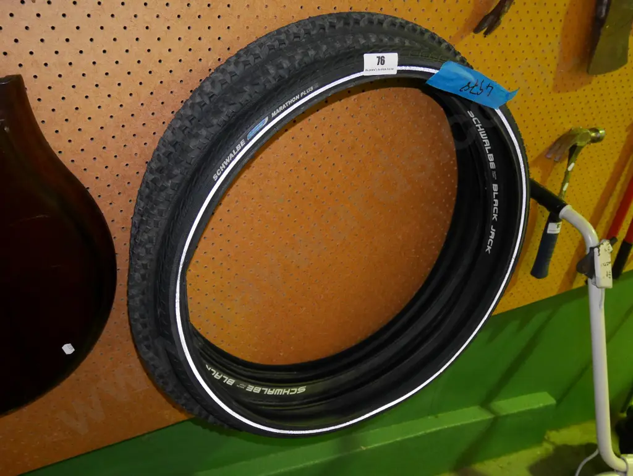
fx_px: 549
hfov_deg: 59.9
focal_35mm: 30
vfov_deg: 46.8
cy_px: 238
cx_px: 316
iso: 3200
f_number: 4
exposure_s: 1/60
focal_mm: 15
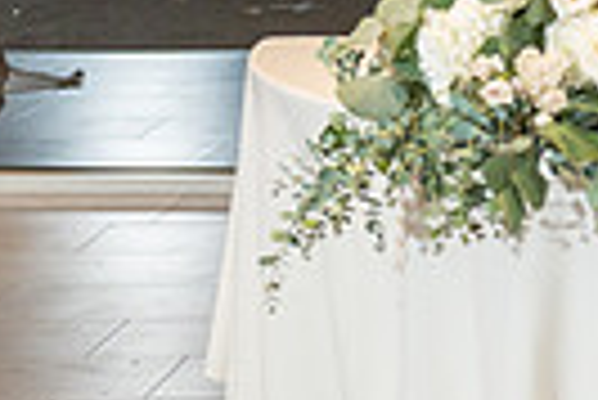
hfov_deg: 9.8
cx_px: 1268
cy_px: 74
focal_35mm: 192
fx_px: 3193
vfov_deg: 7.2
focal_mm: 44
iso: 800
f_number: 3.5
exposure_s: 1/160
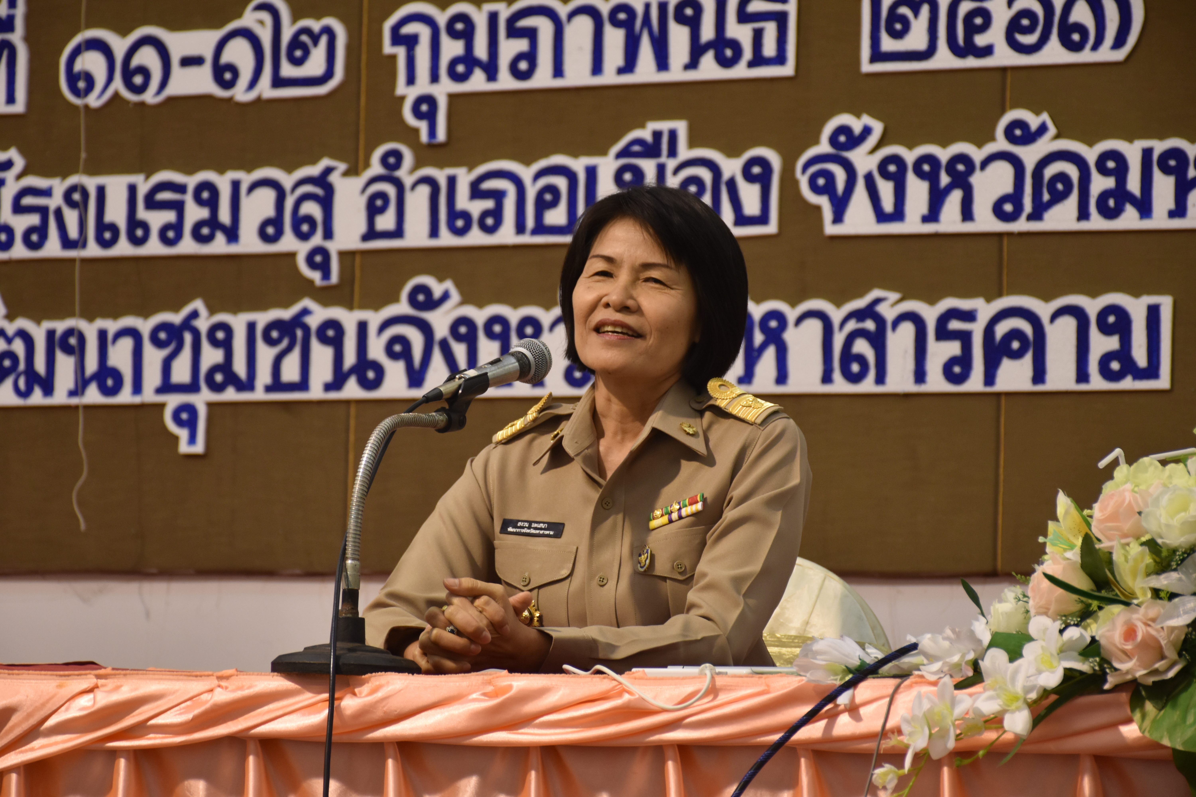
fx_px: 4236
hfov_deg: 16.1
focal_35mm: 128
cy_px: 398
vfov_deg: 10.8
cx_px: 598
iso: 720
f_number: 5.3
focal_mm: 85
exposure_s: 1/60
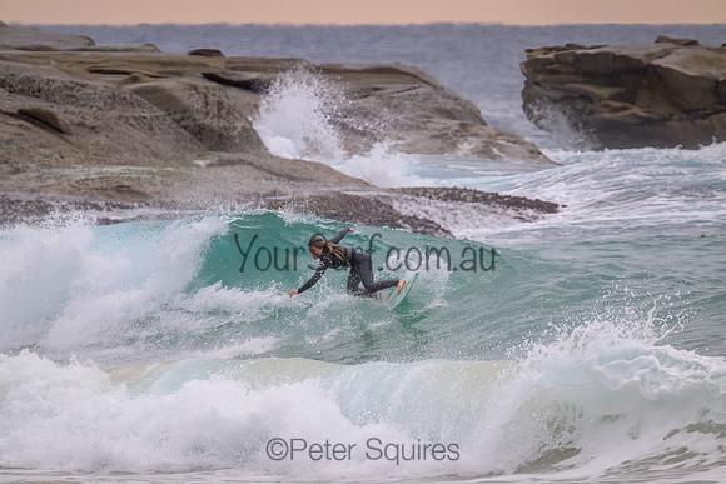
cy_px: 242
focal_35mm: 800
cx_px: 363
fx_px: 16136
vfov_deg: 1.7
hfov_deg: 2.6
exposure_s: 1/1250
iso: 4000
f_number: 11
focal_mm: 800
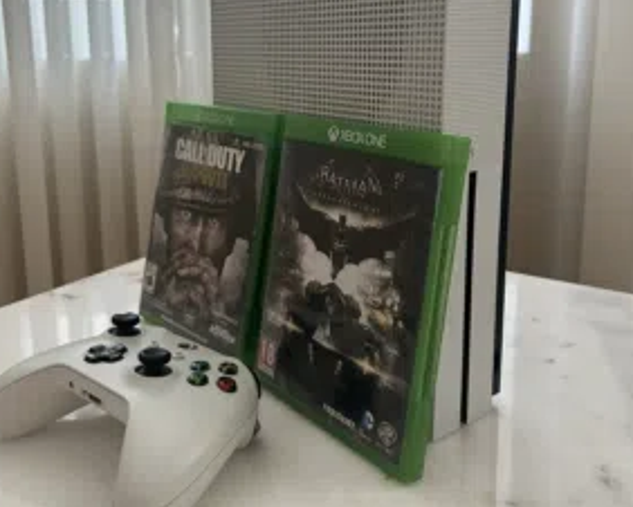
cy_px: 168
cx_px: 303
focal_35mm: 36
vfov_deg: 40.7
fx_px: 675
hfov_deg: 50.2
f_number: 1.5
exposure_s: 1/50
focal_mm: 5.7
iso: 400
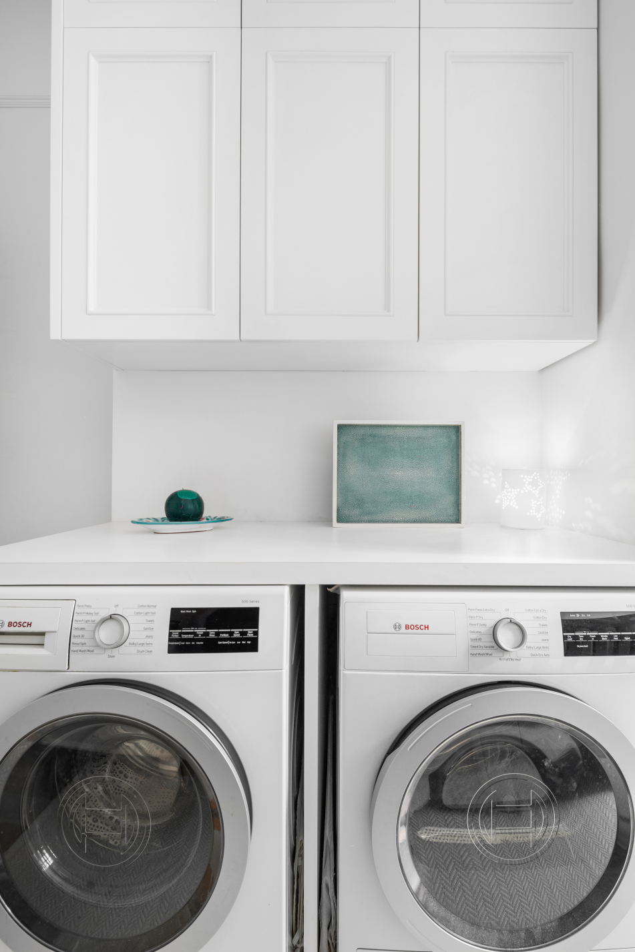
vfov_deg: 93.3
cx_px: 318
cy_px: 476
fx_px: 450
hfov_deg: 70.4
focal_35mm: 17
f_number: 11
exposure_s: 1.3
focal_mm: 17
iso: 500
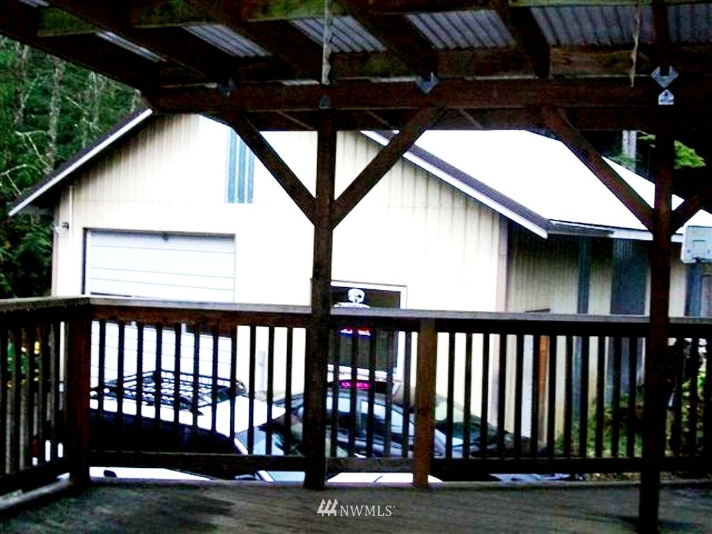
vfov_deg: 32.2
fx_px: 926
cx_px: 356
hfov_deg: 42.1
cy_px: 267
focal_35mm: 45
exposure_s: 1/125
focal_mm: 7.6
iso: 160
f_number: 3
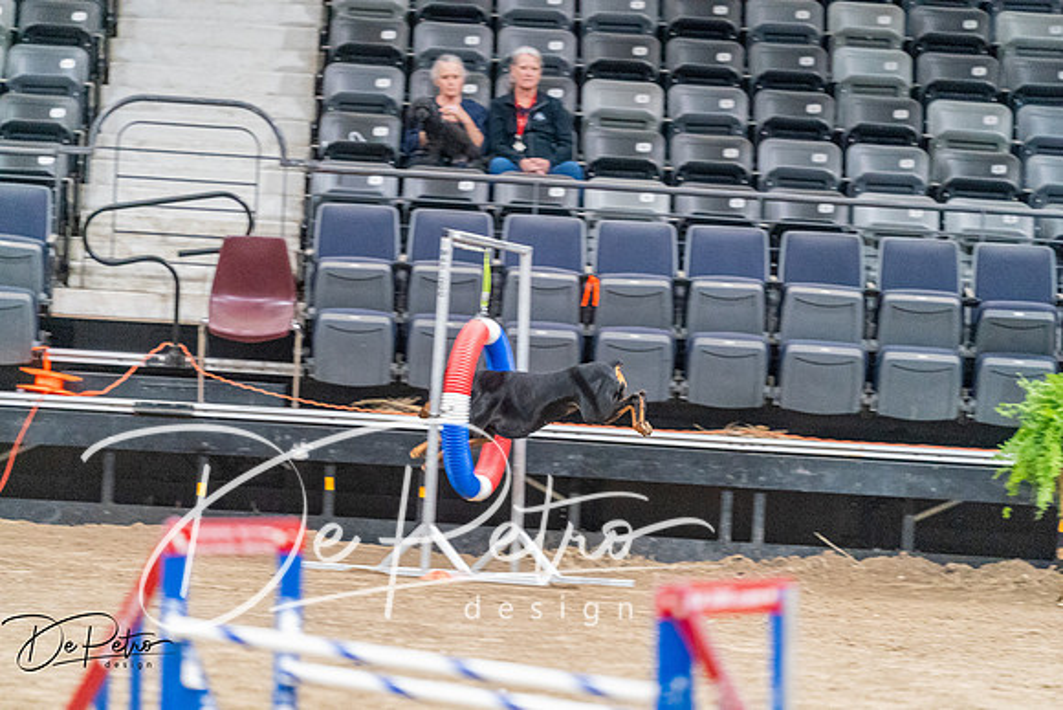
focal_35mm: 200
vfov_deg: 6.9
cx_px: 532
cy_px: 355
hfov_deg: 10.3
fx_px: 5907
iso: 12800
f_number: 2.8
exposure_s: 1/250
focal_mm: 200
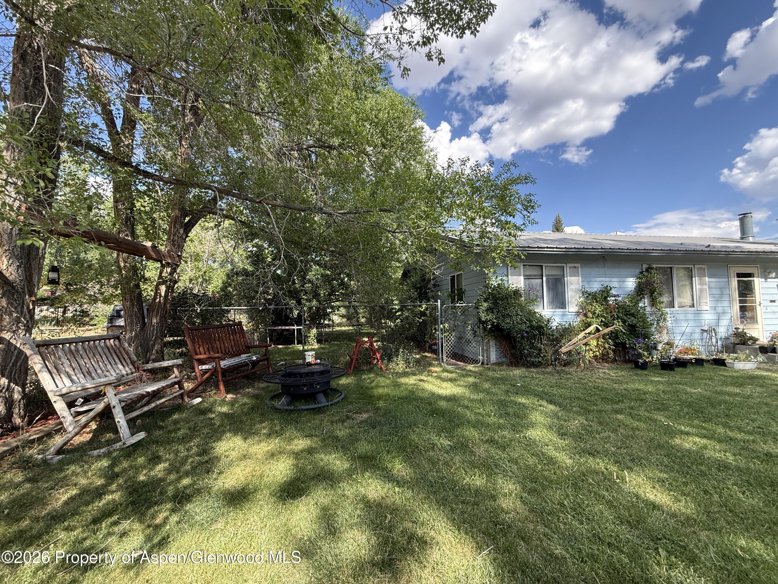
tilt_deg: +4.1
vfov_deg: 85.7
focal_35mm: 14
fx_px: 315
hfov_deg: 102.1
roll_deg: +0.2
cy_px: 292
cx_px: 389
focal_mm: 2.22
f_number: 2.2
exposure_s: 1/372
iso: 64
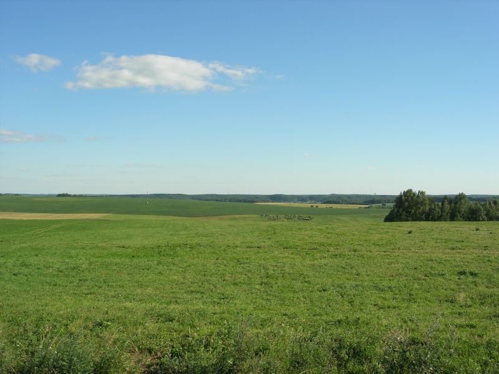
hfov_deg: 49.0
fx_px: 548
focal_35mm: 38
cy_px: 187
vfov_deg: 37.7
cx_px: 250
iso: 64
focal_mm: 7.8
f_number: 4.8
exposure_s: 1/479
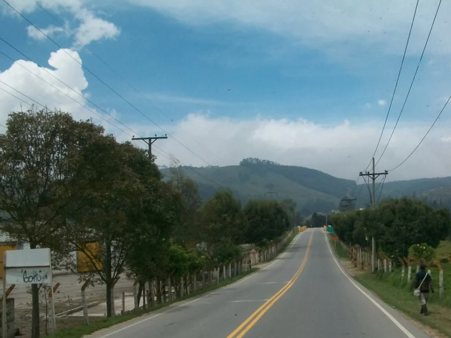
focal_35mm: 44
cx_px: 288
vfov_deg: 32.8
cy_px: 205
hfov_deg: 42.6
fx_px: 573
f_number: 5.5
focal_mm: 5.7
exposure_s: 1/640
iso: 80
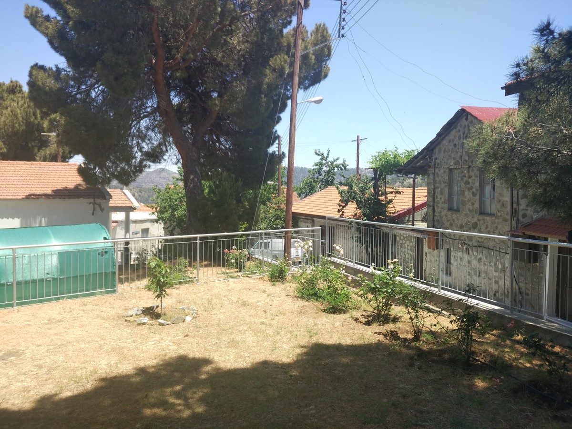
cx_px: 286
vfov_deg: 46.8
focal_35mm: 30
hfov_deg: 60.0
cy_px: 214
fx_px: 496
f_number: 2
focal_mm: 4.12
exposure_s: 1/671
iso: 100
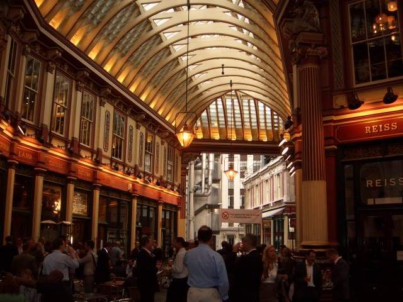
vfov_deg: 36.8
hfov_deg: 47.9
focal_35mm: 39
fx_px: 454
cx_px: 202
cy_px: 151
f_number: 2.8
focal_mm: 8
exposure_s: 1/60
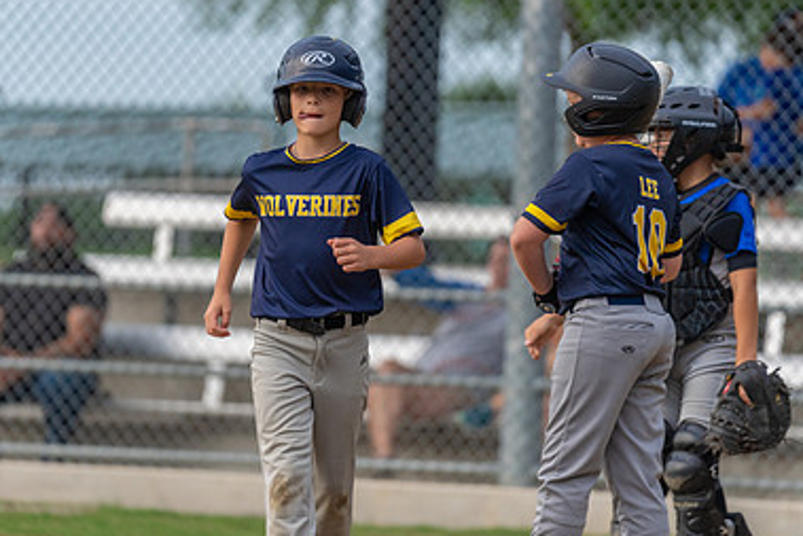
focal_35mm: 306
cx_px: 303
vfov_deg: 4.5
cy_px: 279
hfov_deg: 6.7
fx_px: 6828
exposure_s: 1/1000
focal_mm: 200
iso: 1000
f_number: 2.8
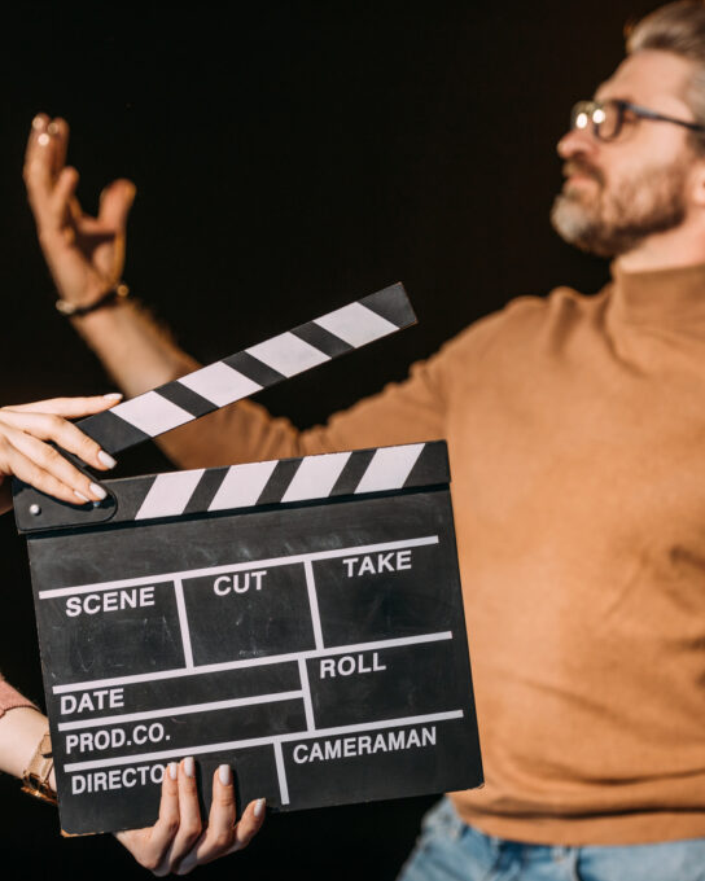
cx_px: 384
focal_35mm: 130
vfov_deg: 14.8
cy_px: 441
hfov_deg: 11.9
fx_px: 3391
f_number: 3.5
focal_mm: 92
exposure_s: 1/200
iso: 125
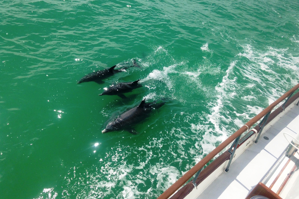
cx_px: 149
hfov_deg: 54.4
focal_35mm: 35
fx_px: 291
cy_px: 91
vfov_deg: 37.8
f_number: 2.4
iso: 50
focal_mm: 4.12
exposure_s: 1/3195
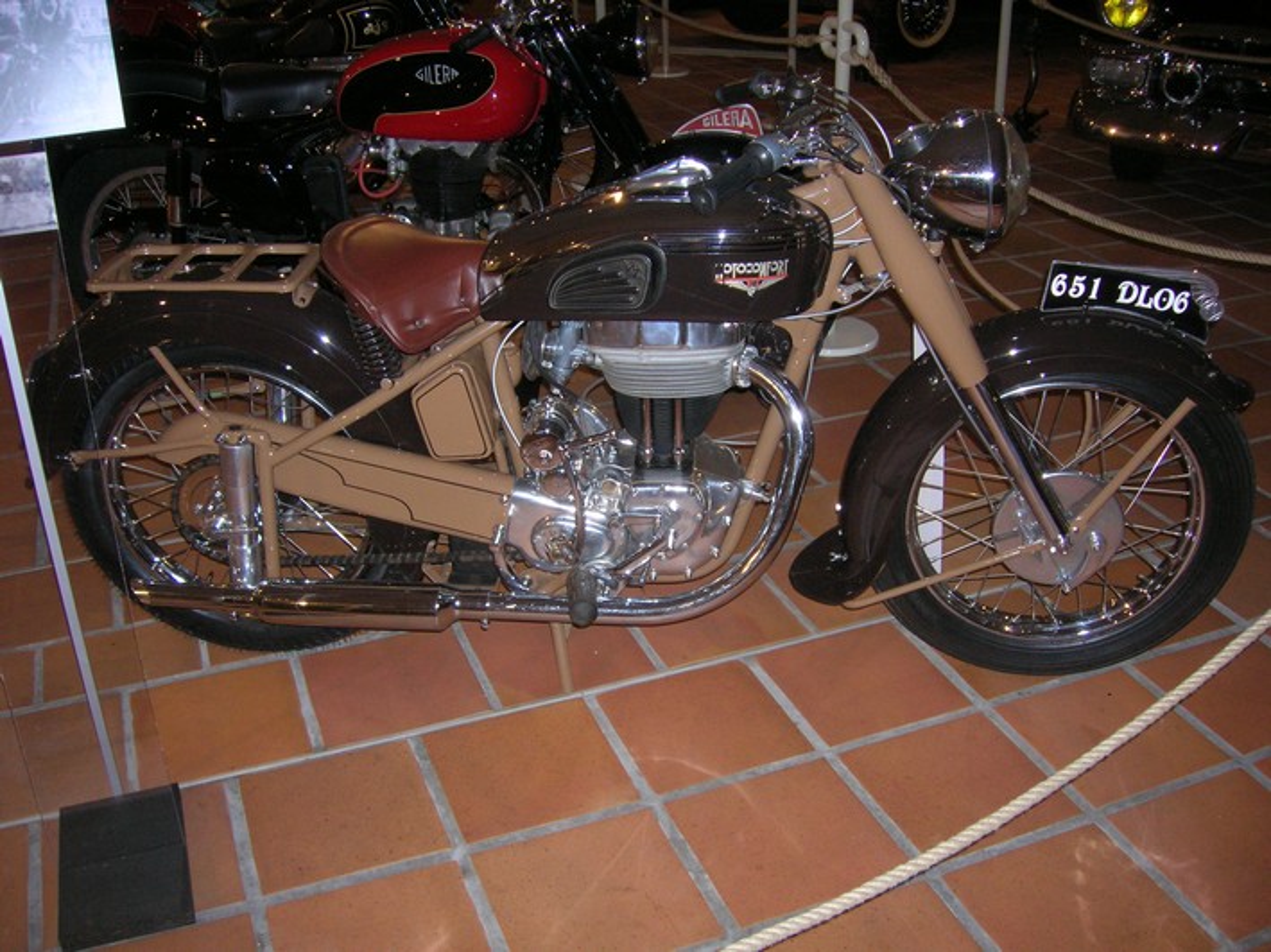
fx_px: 1248
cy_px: 476
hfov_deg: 54.0
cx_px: 636
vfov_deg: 41.8
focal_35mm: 34
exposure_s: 1/60.1
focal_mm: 5.7
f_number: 2.9
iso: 133
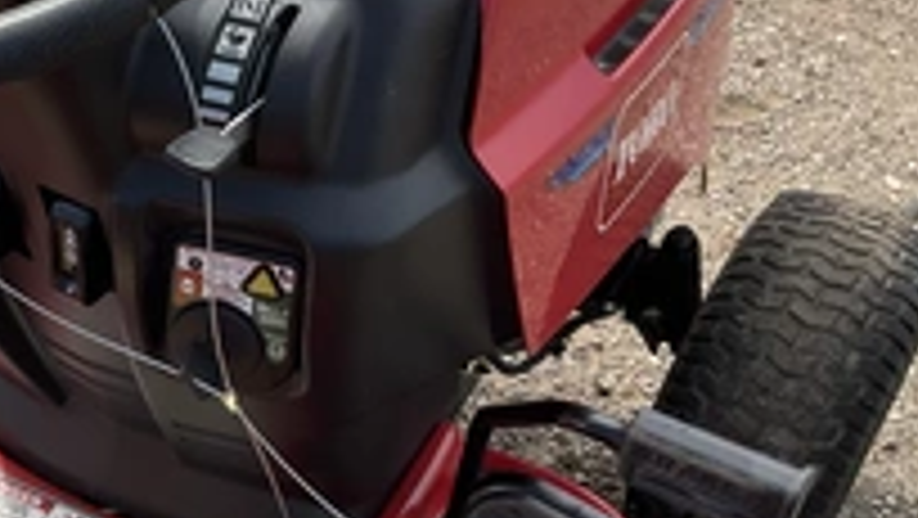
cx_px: 130
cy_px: 288
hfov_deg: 32.5
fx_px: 1510
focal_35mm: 62
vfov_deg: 19.4
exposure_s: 1/728
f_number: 1.8
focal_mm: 3
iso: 25
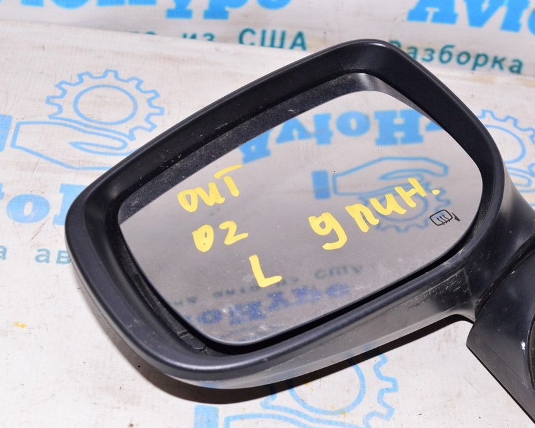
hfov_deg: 31.6
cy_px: 214
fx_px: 943
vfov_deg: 25.6
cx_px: 309
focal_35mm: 60
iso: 1600
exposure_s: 1/160
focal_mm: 35
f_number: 8
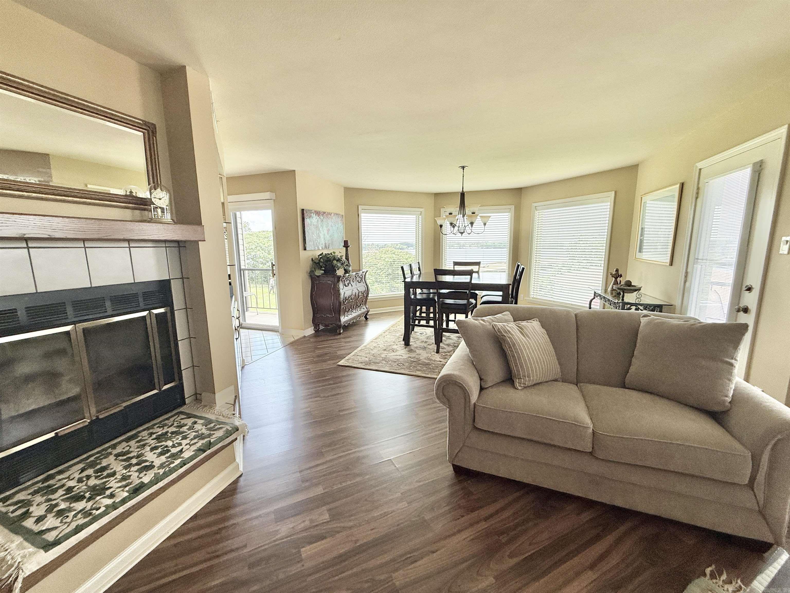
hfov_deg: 102.1
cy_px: 296
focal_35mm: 14
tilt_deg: -9.6
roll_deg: +0.6
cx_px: 395
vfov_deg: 85.7
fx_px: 320
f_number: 2.2
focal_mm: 2.22
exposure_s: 1/122
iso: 50
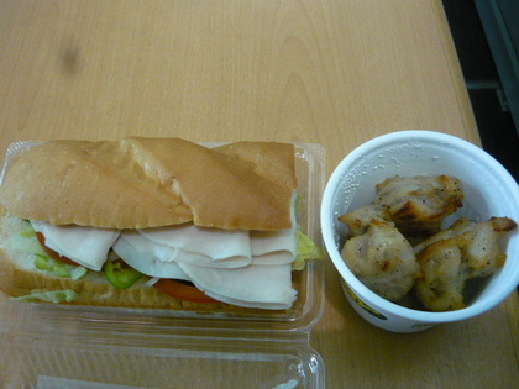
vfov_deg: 42.9
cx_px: 260
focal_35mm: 33
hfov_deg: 55.4
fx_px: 495
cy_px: 194
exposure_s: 1/13
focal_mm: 5.5
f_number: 2.8
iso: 400
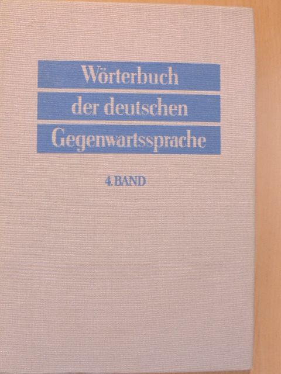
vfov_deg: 34.9
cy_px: 187
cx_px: 140
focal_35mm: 55
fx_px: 595
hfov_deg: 26.6
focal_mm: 9.8
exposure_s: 1/30
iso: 720
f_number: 3.7
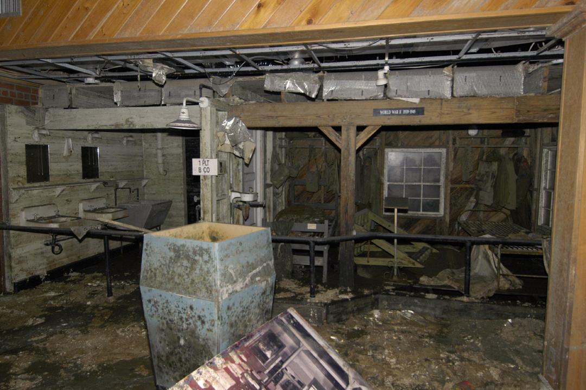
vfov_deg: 56.1
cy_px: 195
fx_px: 366
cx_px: 293
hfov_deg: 77.4
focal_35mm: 22
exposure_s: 1/60
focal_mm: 15
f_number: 6.3
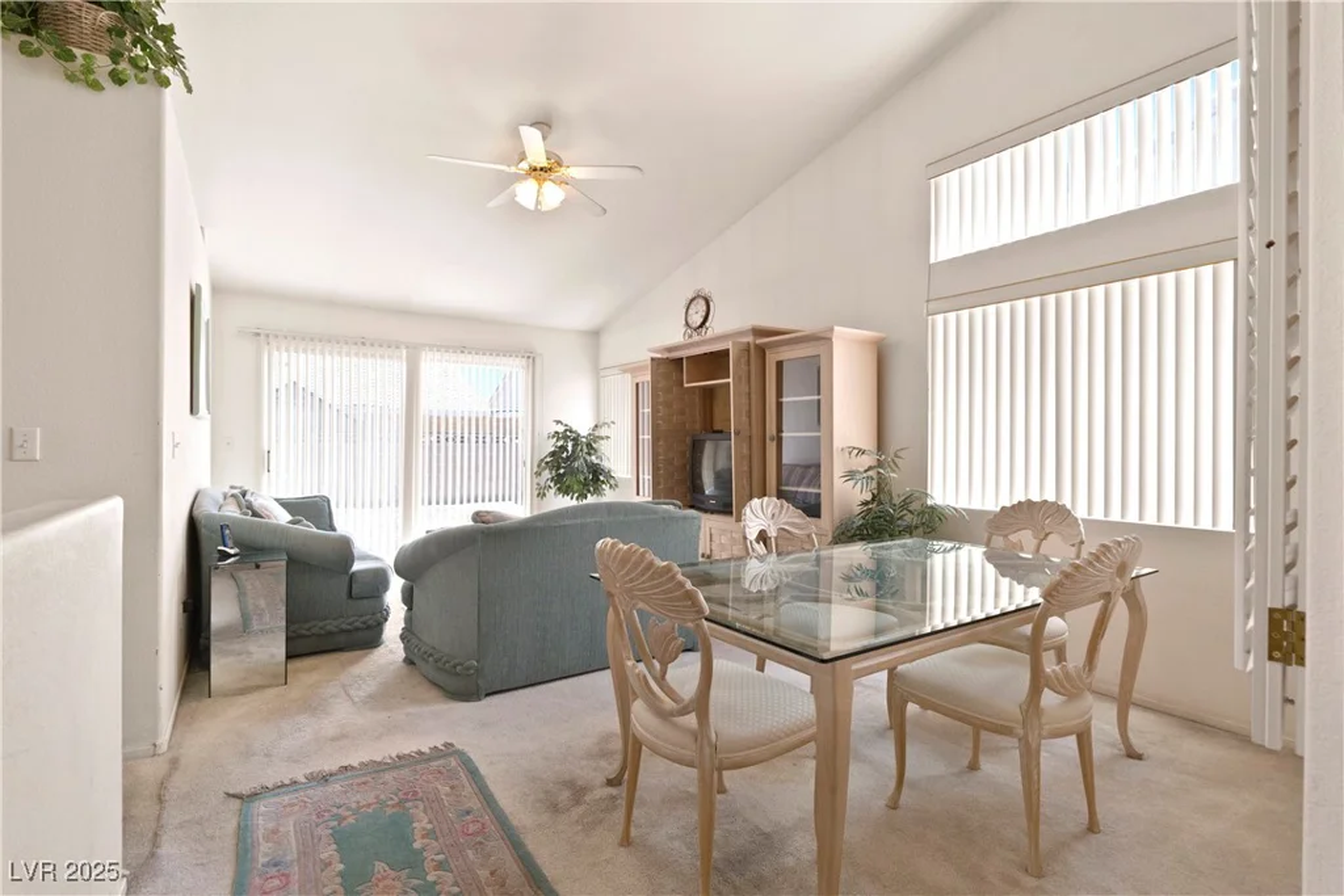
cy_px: 448
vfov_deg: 73.8
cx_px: 672
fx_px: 597
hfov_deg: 96.7
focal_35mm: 16
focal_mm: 11
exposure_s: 1/160
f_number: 7.1
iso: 3200
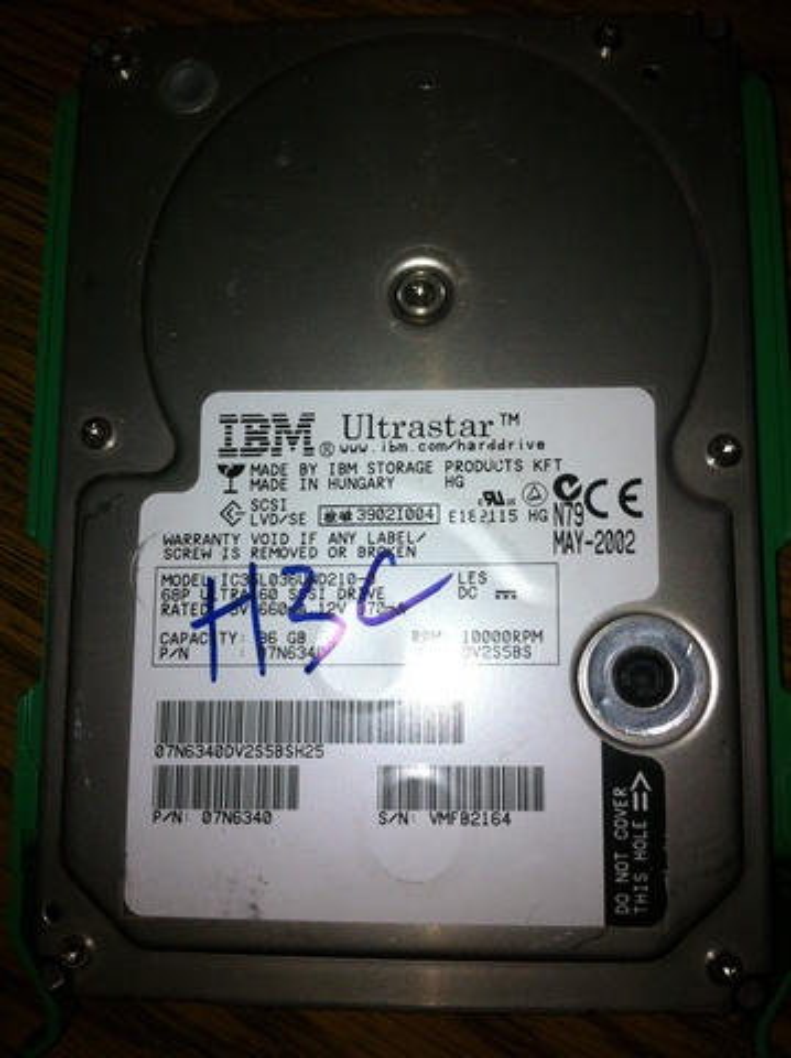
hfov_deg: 40.6
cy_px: 529
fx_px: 1068
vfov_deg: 52.7
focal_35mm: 35
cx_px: 396
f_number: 2.8
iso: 80
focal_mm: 3.85
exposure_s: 1/274
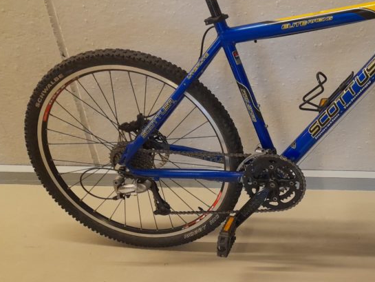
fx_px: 509
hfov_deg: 37.4
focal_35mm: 47
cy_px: 111
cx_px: 346
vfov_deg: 30.8
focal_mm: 4.6
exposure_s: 1/60
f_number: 2
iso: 320
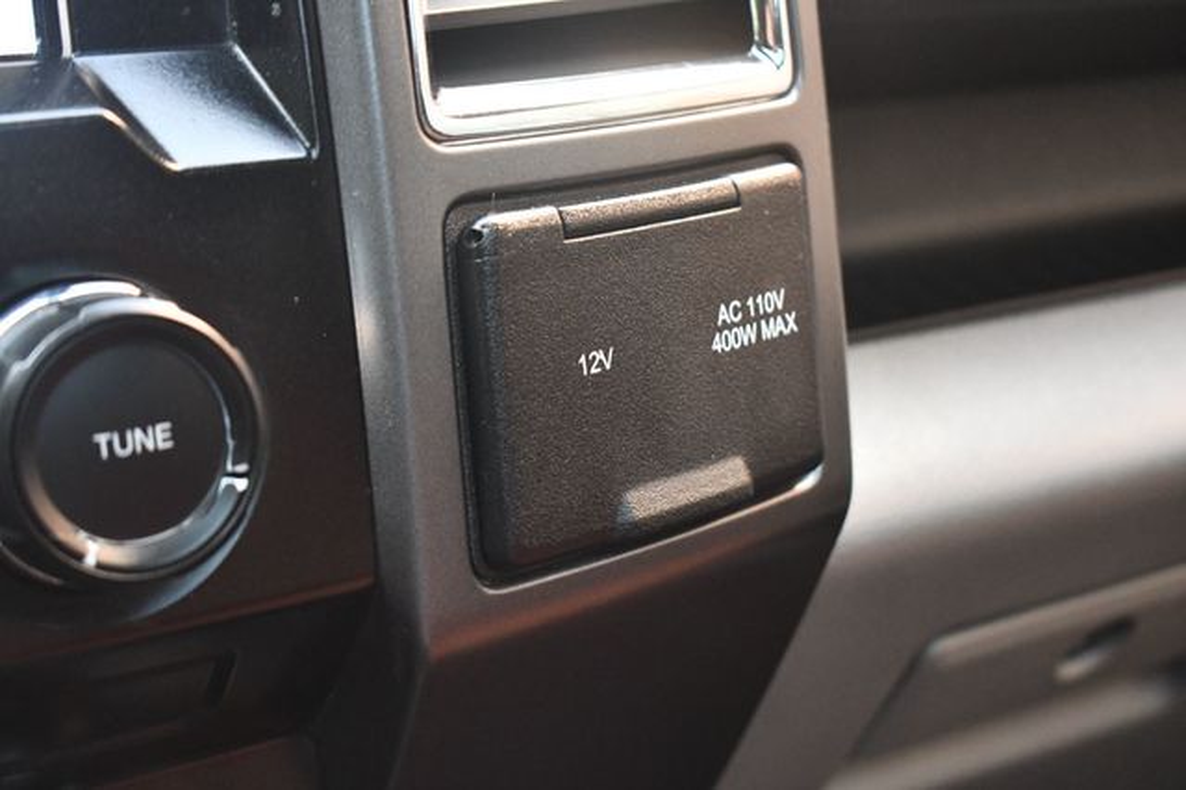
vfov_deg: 18.9
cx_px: 593
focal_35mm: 72
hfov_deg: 28.1
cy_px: 395
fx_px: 2371
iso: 3200
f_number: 5.3
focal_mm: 48
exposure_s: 1/80
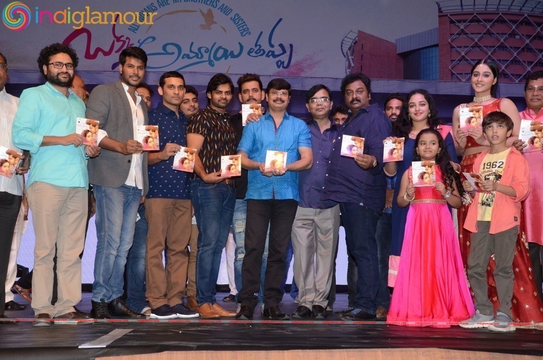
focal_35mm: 52
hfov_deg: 37.9
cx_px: 272
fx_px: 790
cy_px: 180
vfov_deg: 25.6
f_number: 7.1
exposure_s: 1/125
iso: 1250
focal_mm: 35
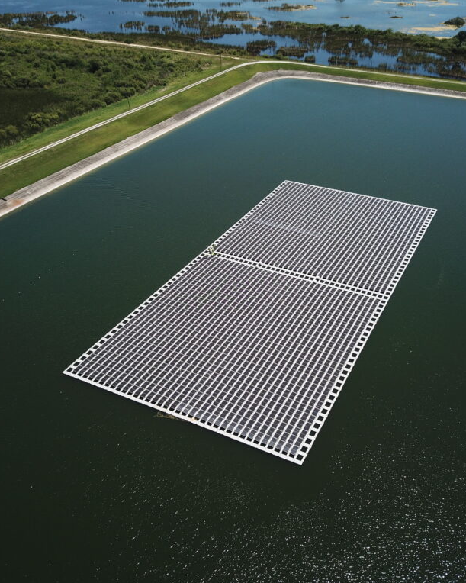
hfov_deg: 43.3
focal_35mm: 34
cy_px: 292
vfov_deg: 52.9
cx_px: 236
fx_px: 586
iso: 100
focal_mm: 4.7
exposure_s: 1/1580
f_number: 2.2
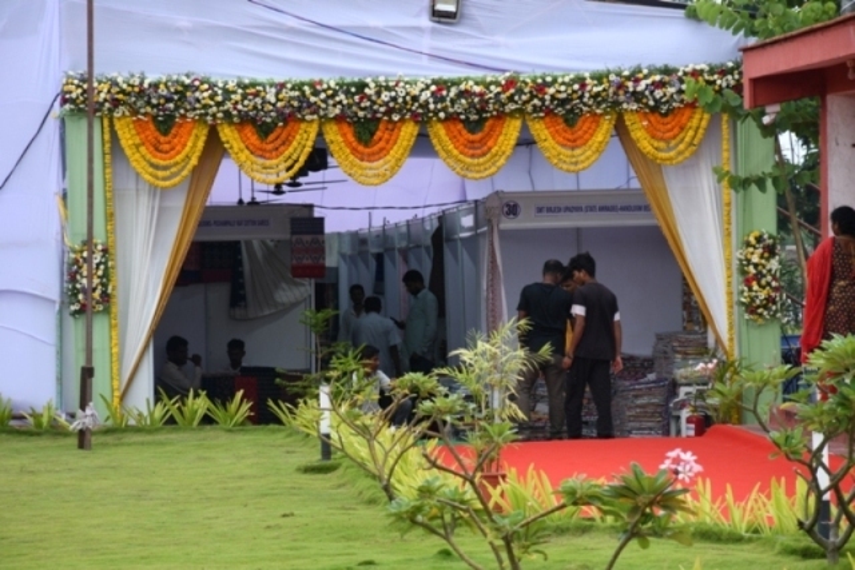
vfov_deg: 7.9
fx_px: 4133
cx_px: 428
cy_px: 285
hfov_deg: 11.8
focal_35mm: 174
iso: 200
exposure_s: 1/125
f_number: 9
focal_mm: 116
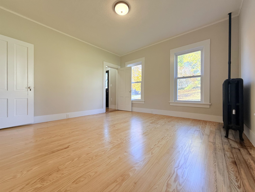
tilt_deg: -0.1
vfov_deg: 85.7
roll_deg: -0.3
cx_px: 128
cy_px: 96
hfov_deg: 102.1
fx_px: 103
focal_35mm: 14
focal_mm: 2.22
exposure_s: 1/120
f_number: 2.2
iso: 100
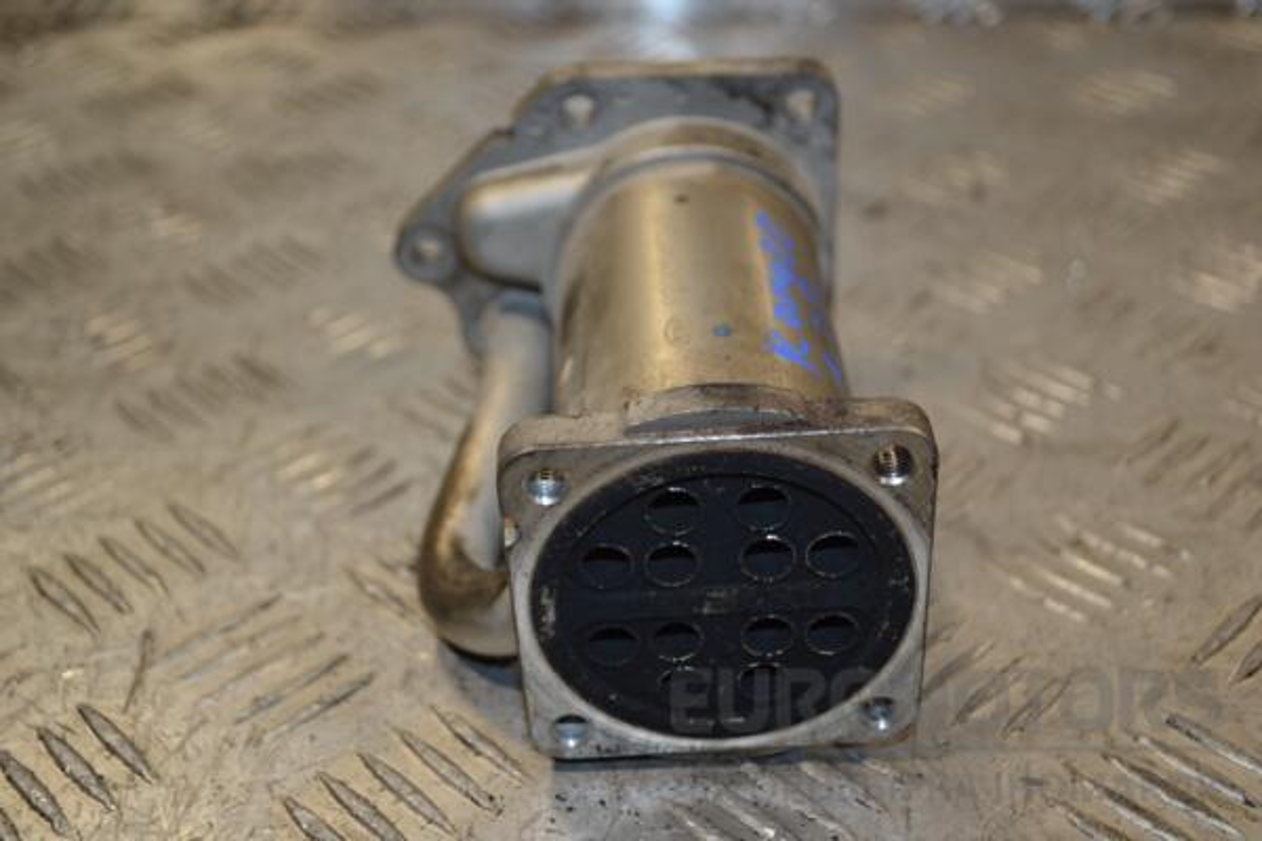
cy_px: 420
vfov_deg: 28.1
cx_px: 631
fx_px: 1683
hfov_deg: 41.1
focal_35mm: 48
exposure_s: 1/125
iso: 220
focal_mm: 32
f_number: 4.8
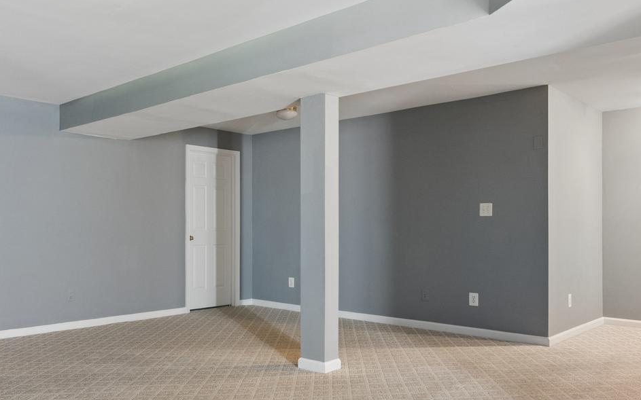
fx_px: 541
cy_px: 229
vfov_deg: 40.5
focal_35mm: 31
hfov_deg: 60.0
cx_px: 222
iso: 1250
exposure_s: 1/5
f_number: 7.1
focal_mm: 14
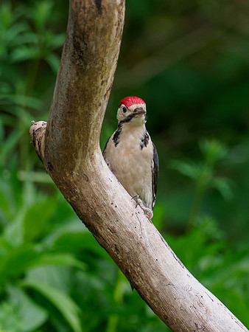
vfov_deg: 2.1
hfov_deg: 1.5
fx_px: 9248
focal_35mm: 965
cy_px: 132
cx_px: 141
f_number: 4
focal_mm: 300
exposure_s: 1/320
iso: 320
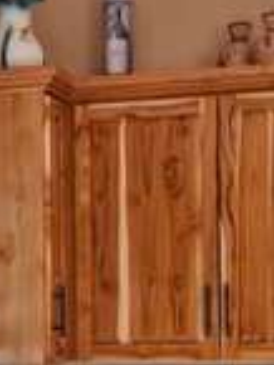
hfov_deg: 12.1
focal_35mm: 122
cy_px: 327
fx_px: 1286
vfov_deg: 15.9
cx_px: 55
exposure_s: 1/120
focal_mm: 5.54
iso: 50
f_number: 1.8
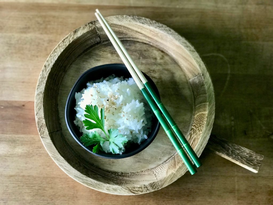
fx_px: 450
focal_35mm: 57
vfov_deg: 25.7
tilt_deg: -81.9
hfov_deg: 33.8
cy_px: 102
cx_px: 136
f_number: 2.8
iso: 320
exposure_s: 1/60
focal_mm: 6.6
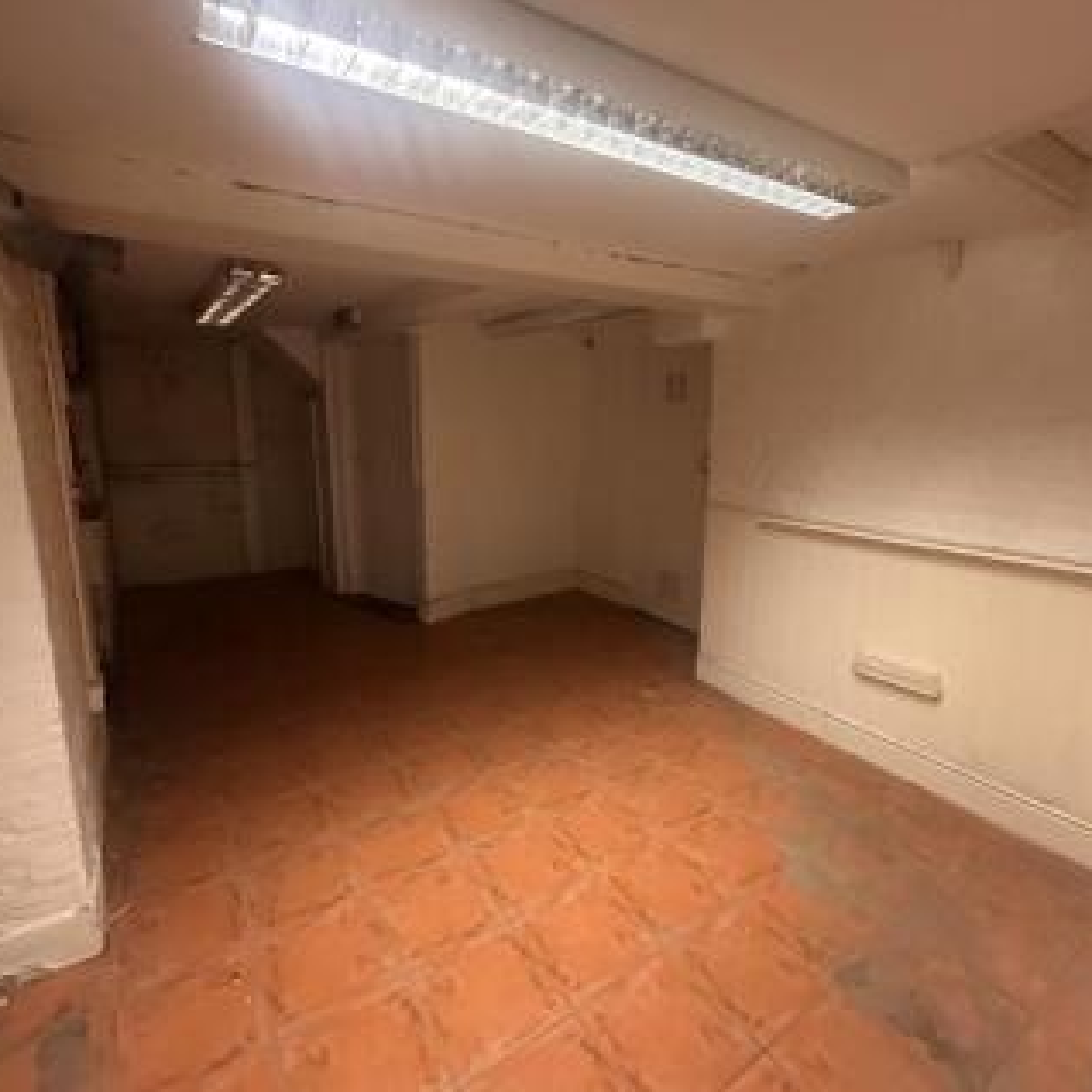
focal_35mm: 17
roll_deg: +0.2
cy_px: 524
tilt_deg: -9.4
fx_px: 607
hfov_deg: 84.0
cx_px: 539
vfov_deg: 83.9
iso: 1000
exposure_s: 1/50
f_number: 2.2
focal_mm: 2.22
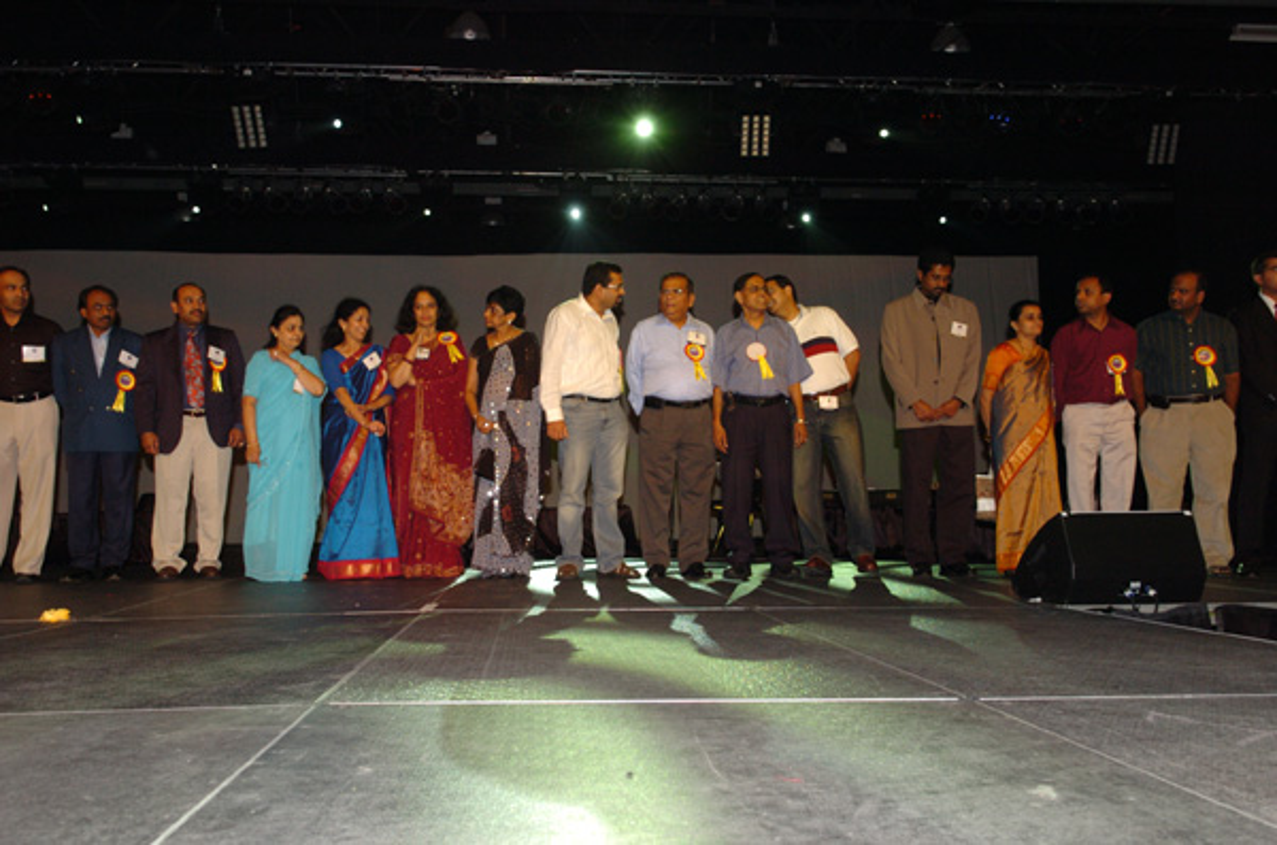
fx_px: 1221
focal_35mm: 34
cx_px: 638
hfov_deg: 55.2
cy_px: 422
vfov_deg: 38.2
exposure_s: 1/160
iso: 400
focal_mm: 23
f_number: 5
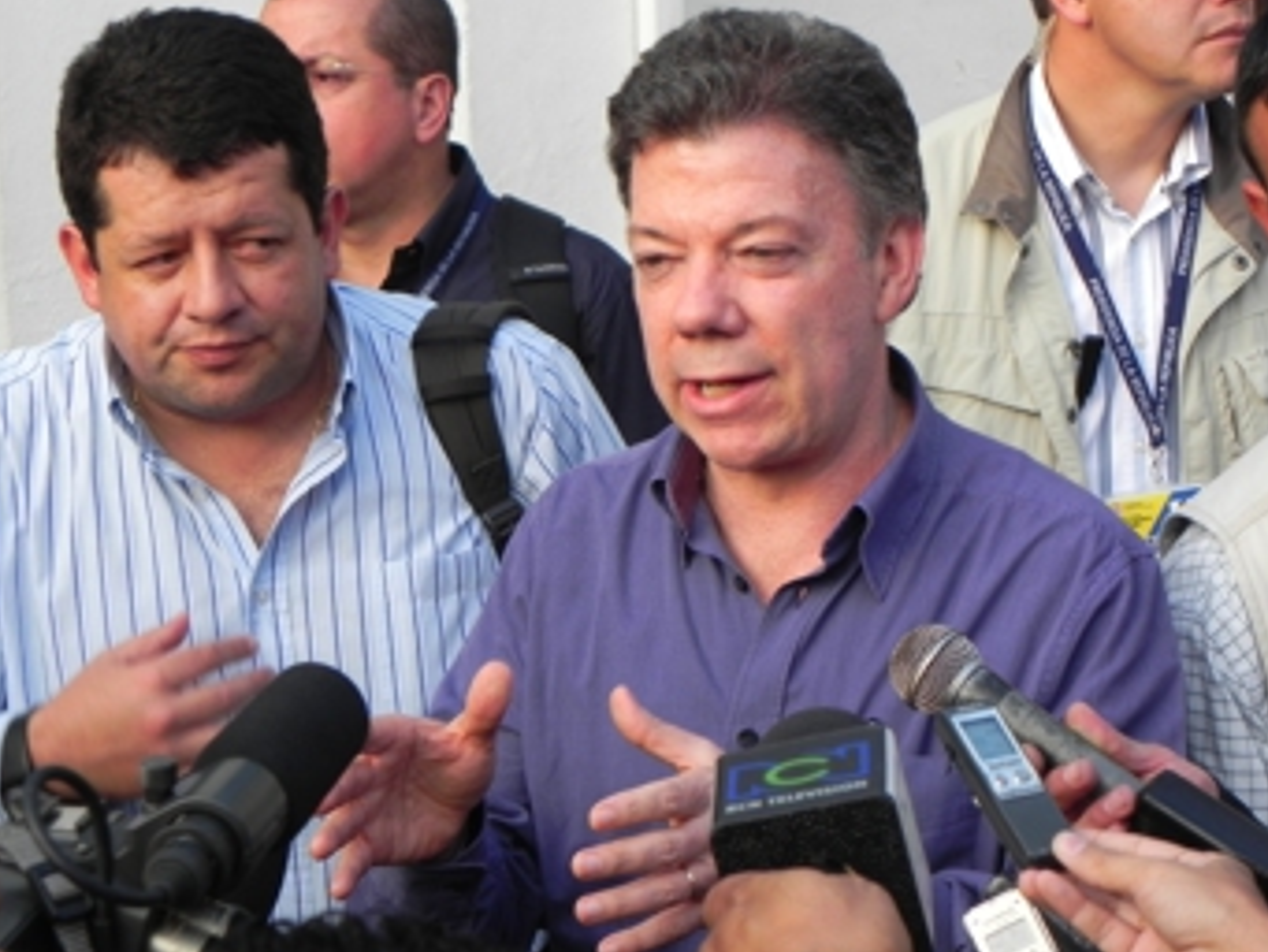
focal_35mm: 88
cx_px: 543
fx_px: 3225
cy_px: 450
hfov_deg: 22.2
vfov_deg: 16.8
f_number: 4
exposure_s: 1/69.1
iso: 160
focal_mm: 13.4
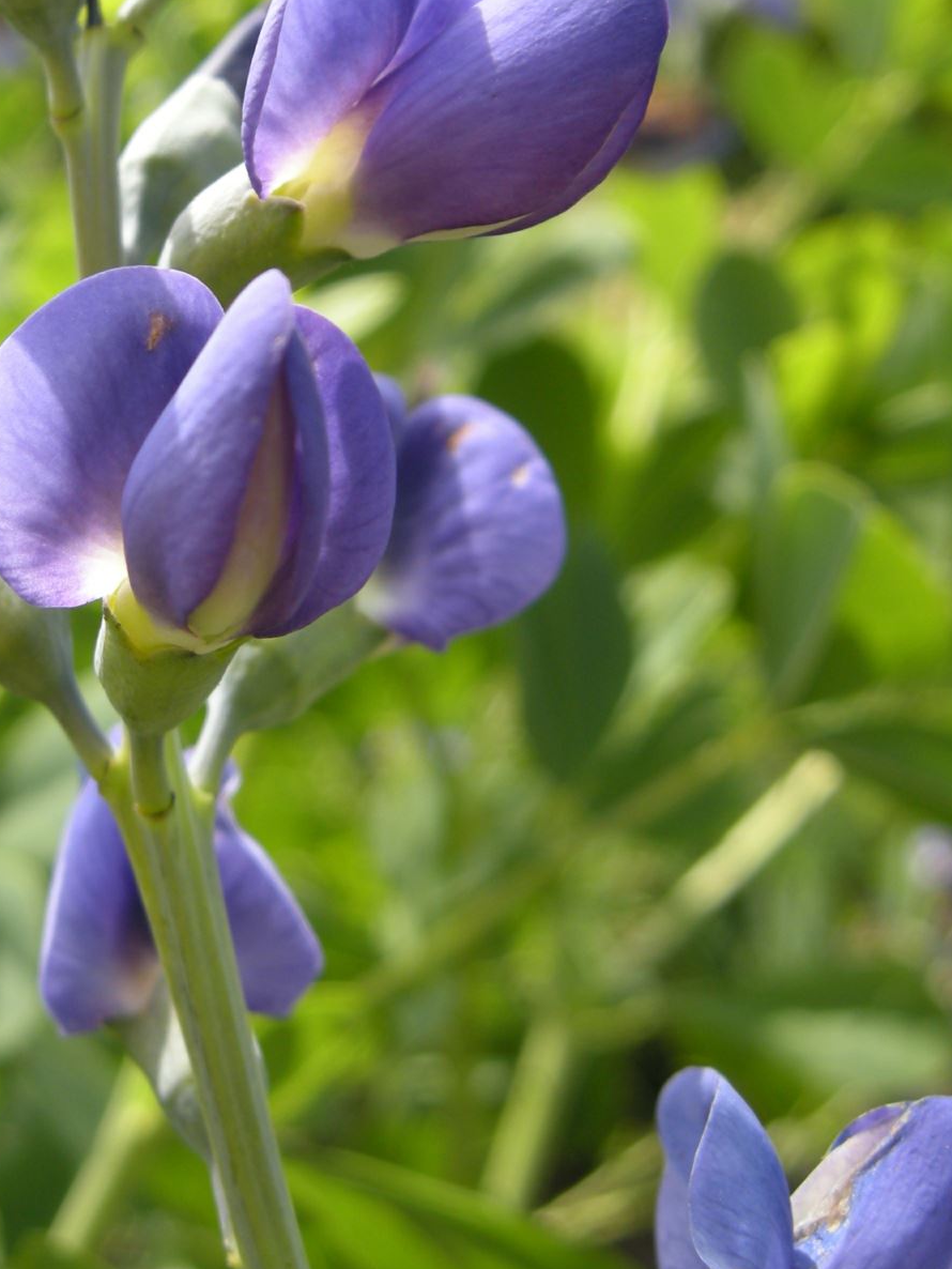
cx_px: 204
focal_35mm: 59
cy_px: 409
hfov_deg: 24.5
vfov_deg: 32.4
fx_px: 2163
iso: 64
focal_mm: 7.5
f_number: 3.8
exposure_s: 1/166
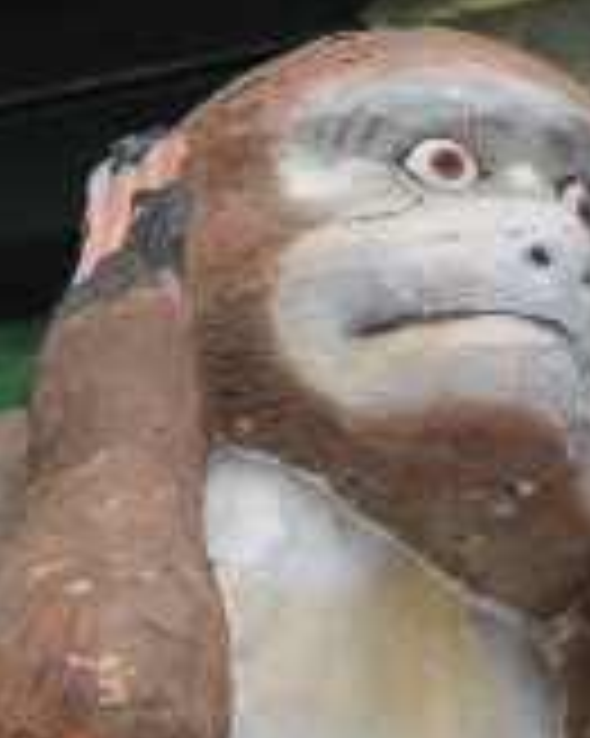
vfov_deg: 3.8
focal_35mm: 511
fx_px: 11164
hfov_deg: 3.0
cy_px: 358
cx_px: 520
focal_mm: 130
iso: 400
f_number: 6.3
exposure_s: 1/125
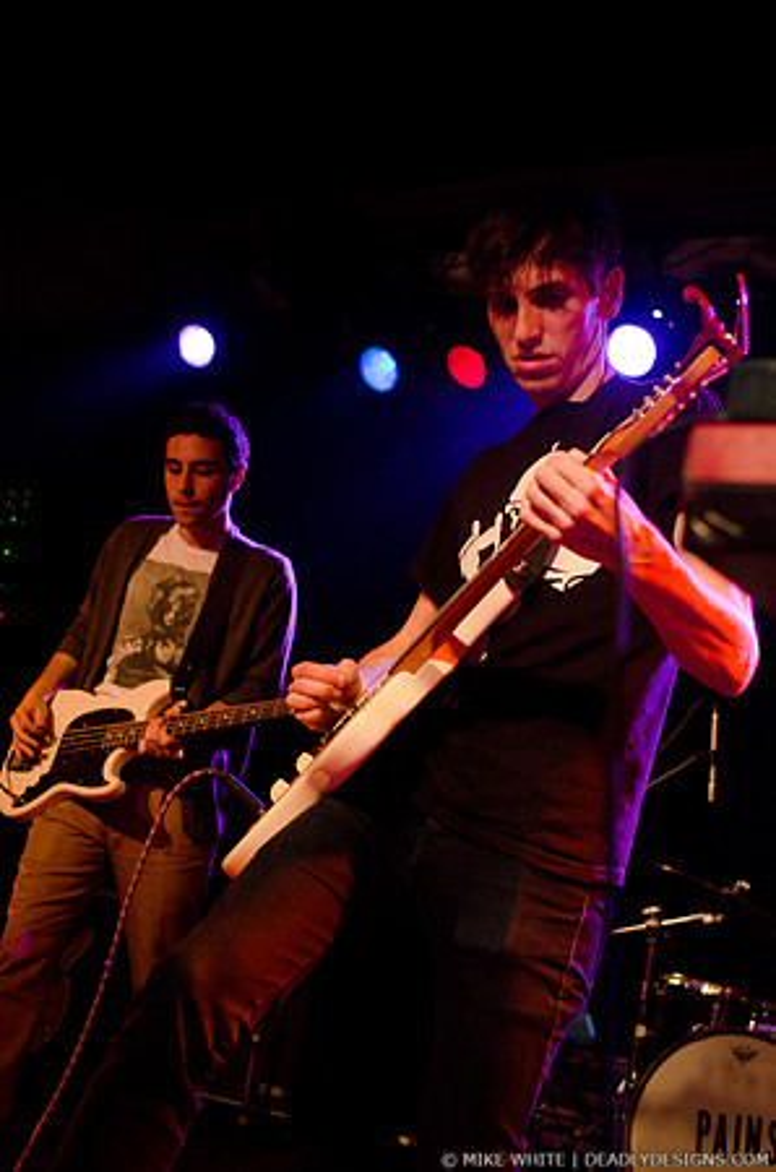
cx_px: 388
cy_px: 586
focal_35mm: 52
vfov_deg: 37.9
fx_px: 1705
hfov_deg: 25.6
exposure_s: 1/100
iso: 2000
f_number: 2.8
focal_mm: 35
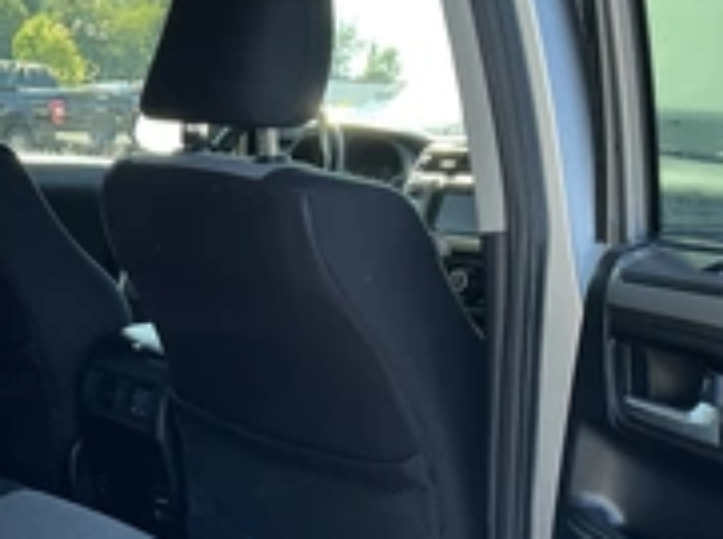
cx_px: 204
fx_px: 1292
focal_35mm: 62
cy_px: 411
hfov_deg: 30.8
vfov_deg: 23.3
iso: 20
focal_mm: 3
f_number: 1.8
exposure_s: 1/158
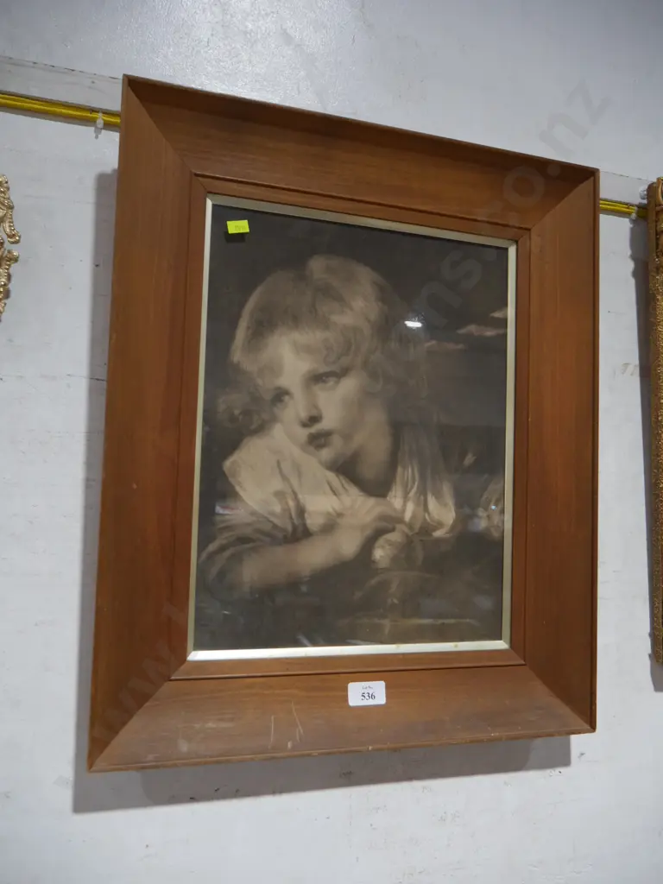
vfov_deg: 63.4
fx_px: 715
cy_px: 442
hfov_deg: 49.7
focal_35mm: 28
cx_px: 332
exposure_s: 1/60
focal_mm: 14
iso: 400
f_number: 3.5
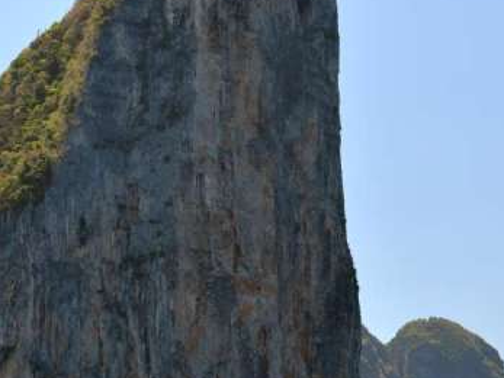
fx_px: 1616
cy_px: 157
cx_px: 161
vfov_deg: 13.3
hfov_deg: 17.7
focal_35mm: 111
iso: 400
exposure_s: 1/320
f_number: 8
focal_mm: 50
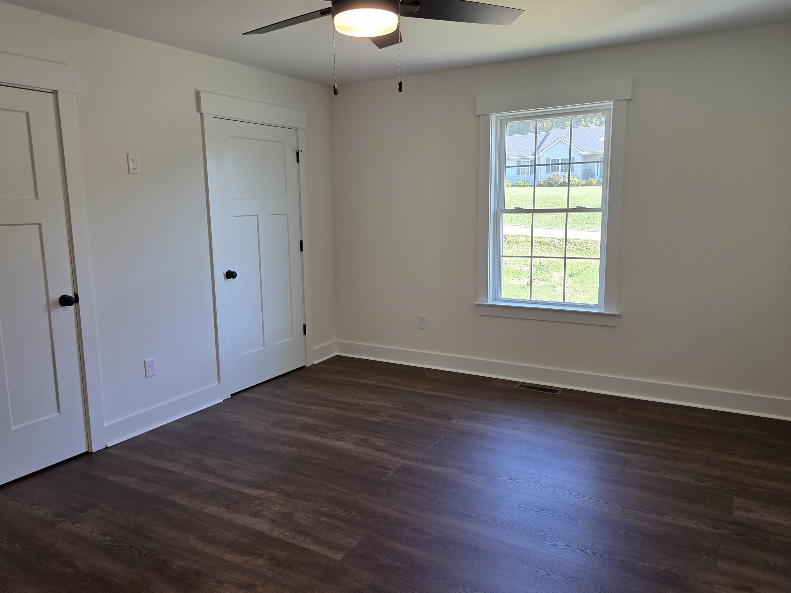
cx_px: 373
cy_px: 298
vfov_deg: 53.1
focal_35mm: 26
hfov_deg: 67.3
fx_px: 594
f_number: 1.8
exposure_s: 1/120
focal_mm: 5.4
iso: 125
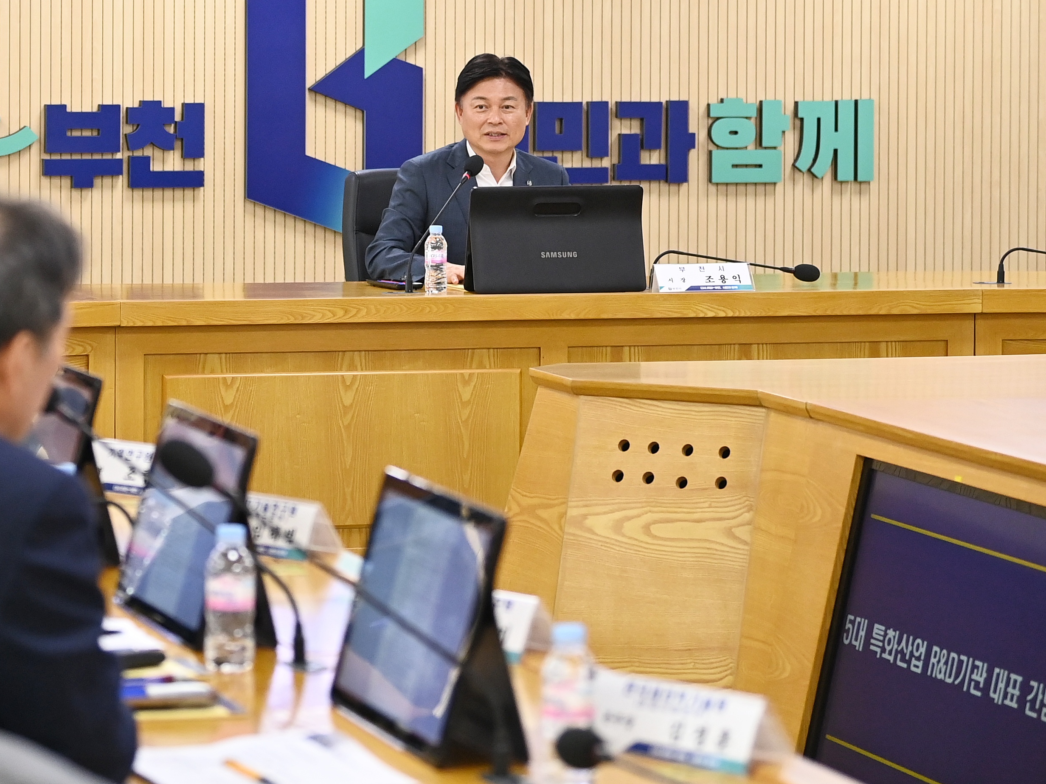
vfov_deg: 11.0
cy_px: 146
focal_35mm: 134
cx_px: 205
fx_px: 4049
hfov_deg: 14.6
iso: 2000
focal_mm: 70
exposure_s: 1/400
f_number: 2.8
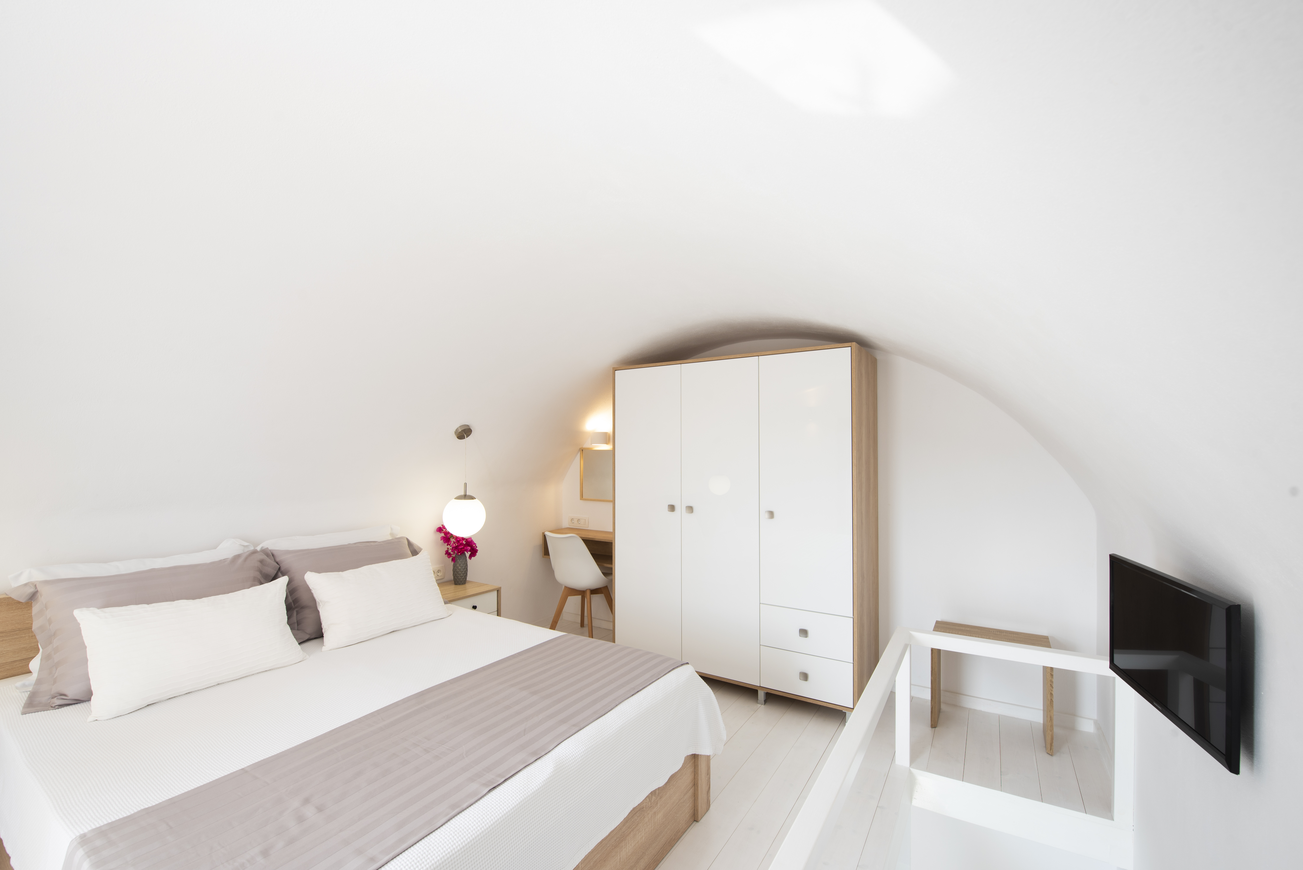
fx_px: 507
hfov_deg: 104.2
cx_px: 652
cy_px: 435
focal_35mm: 14
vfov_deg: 81.3
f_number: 8
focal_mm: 14
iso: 100
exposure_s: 1/10
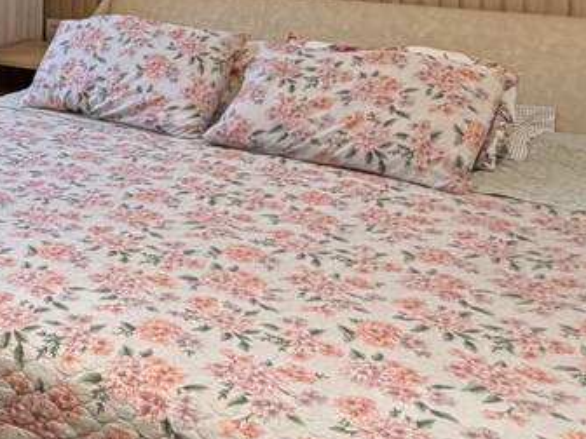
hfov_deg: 29.8
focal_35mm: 60
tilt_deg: -3.3
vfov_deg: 22.7
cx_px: -12
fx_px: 1016
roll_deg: +0.7
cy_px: -70
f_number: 2.2
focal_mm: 2.22
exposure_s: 1/60
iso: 200
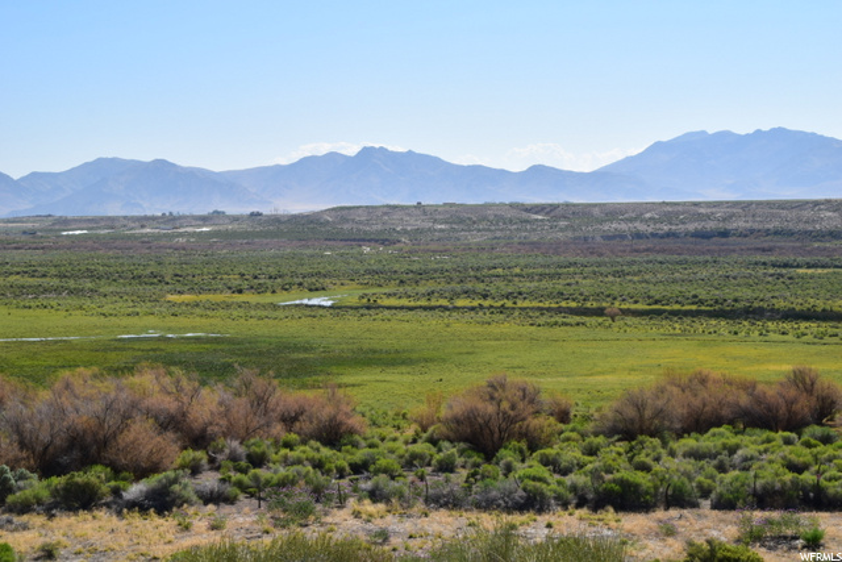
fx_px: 1404
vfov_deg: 22.6
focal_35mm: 60
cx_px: 421
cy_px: 281
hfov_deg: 33.4
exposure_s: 1/500
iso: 280
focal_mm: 40
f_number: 11
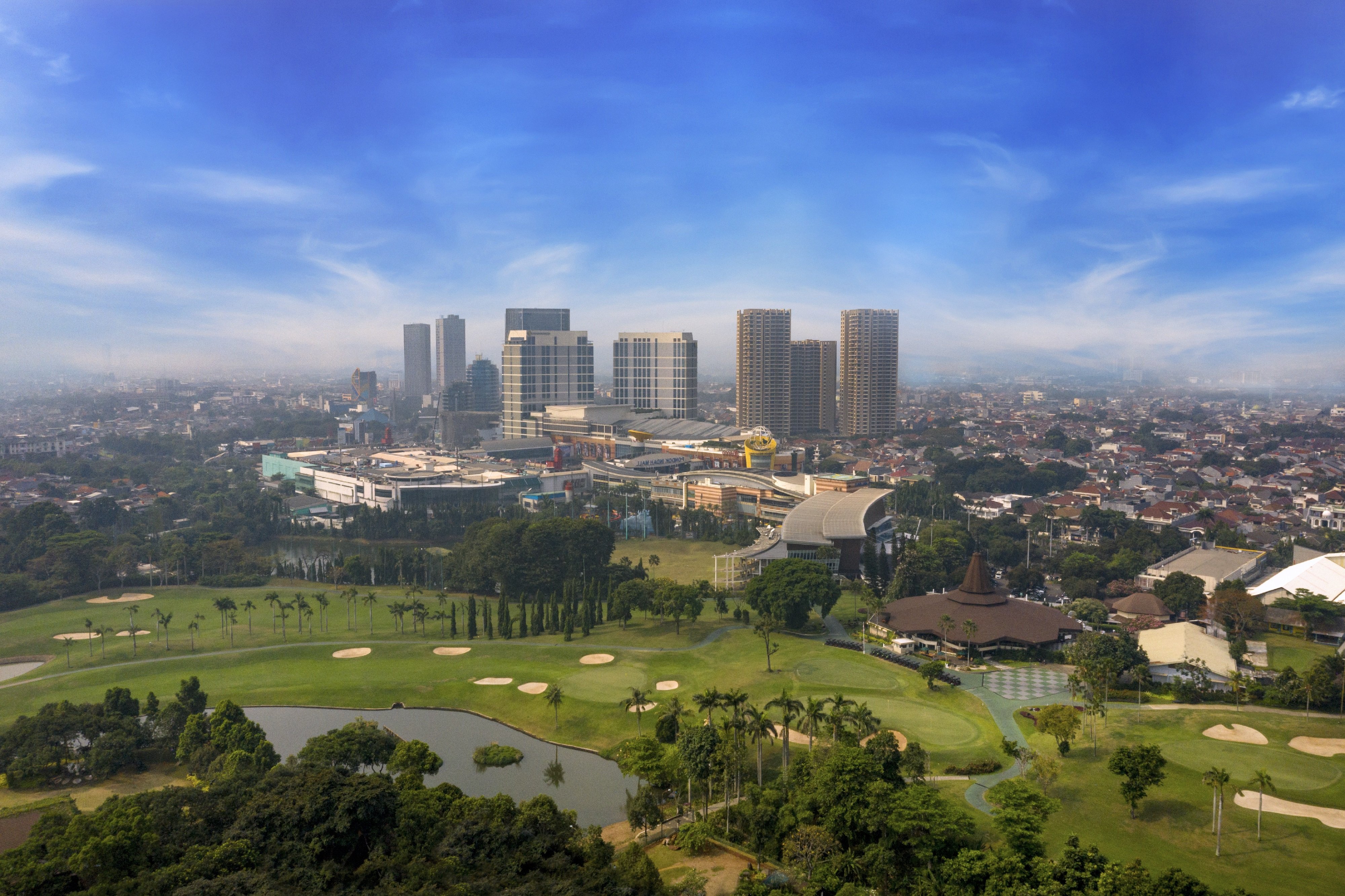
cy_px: 448
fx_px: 1046
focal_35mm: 28
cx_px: 672
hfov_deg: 65.5
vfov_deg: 46.4
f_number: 10
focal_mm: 10.26
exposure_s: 1/400
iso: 100
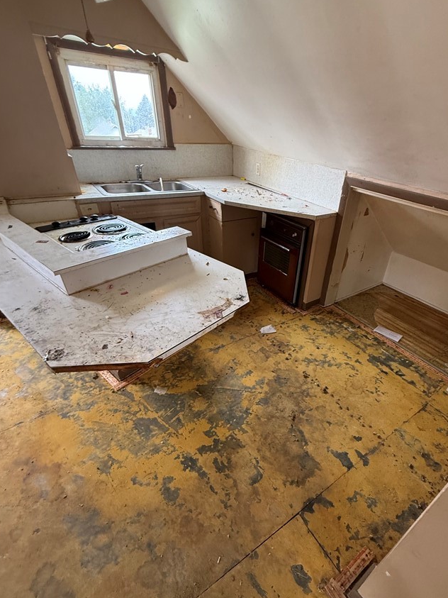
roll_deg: -3.0
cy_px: 321
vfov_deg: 90.9
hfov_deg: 74.1
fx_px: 293
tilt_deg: -34.1
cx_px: 262
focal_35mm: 17
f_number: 2.2
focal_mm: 2.22
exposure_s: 1/99
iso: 250
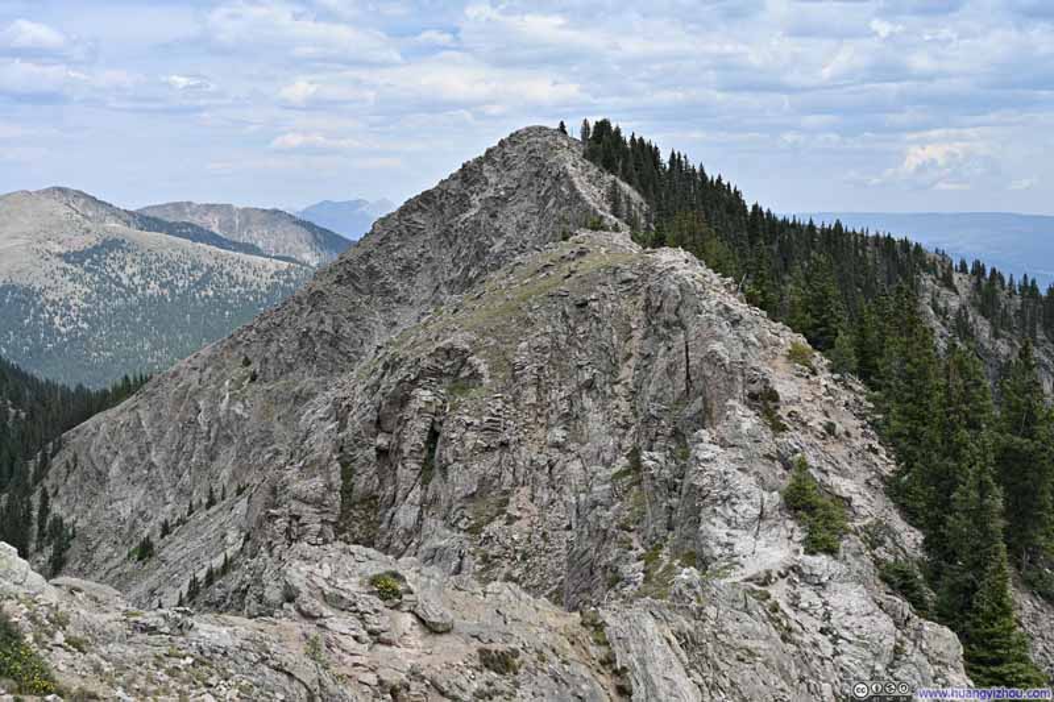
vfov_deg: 31.9
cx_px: 527
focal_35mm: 42
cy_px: 351
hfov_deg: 46.4
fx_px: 1229
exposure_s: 1/640
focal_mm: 42
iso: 64
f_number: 5
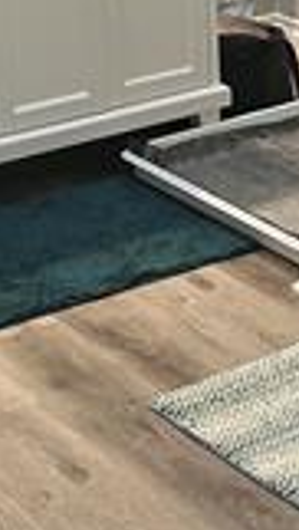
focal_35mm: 135
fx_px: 1896
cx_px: 256
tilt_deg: -11.1
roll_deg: +2.3
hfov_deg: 9.0
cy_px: -115
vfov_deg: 15.3
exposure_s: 1/60
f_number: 1.5
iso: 100
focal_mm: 5.7
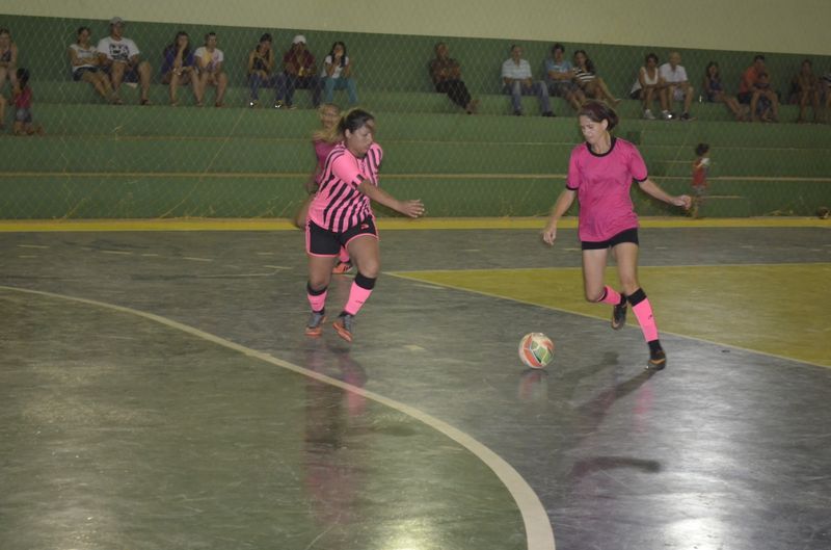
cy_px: 275
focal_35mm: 75
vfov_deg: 18.1
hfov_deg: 27.1
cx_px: 416
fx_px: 1727
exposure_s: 1/60
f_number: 5.6
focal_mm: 50
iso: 3200
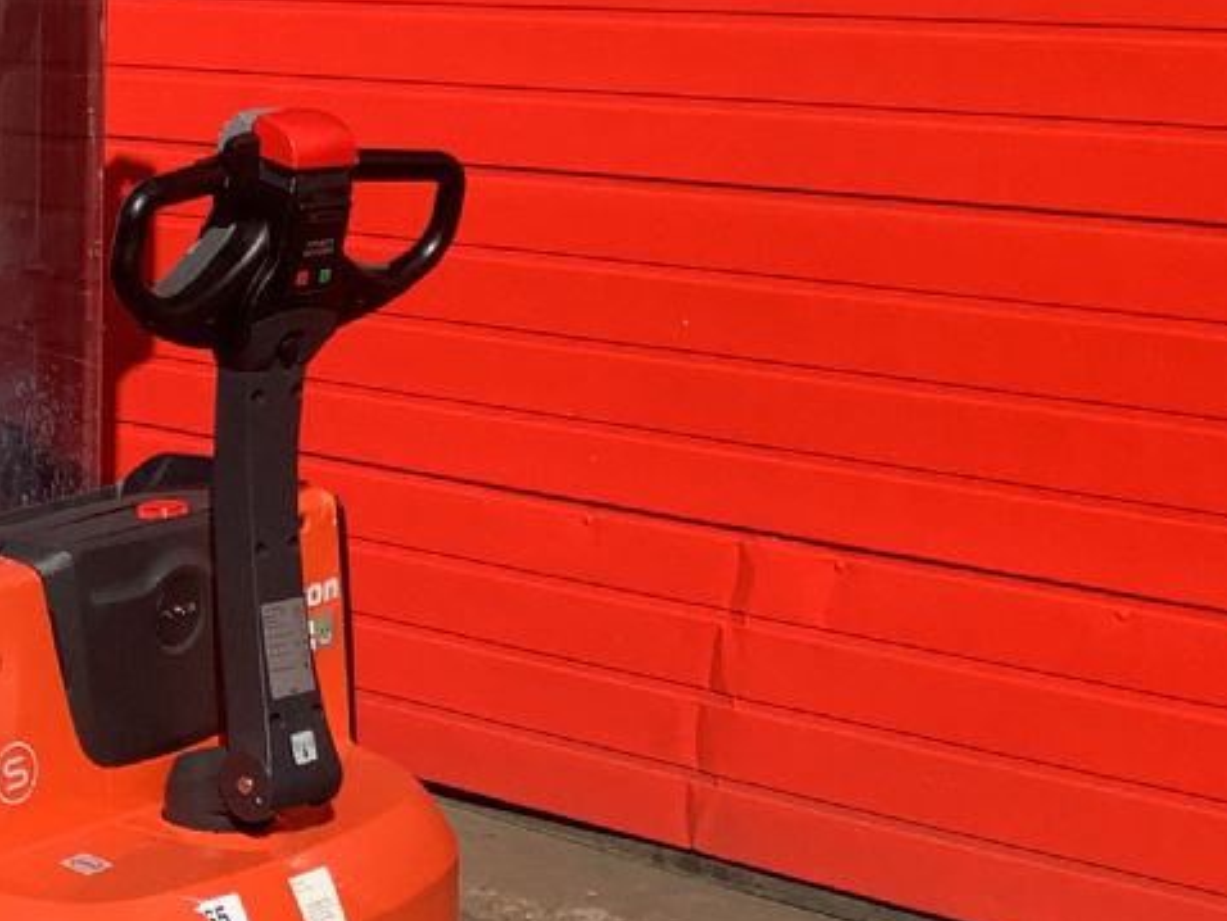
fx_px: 2943
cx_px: -254
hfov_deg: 21.8
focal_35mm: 83
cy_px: 321
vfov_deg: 17.8
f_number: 2.4
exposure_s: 1/2398
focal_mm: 3.3
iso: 25
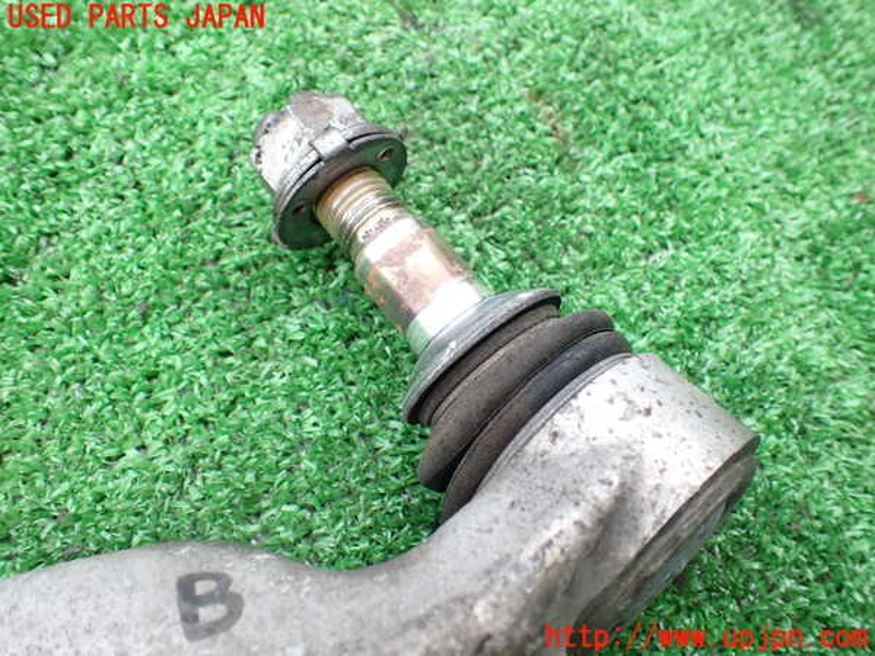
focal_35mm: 30
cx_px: 438
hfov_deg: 60.0
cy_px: 328
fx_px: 758
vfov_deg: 46.8
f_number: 2.3
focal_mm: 5.4
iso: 100
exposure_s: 1/160
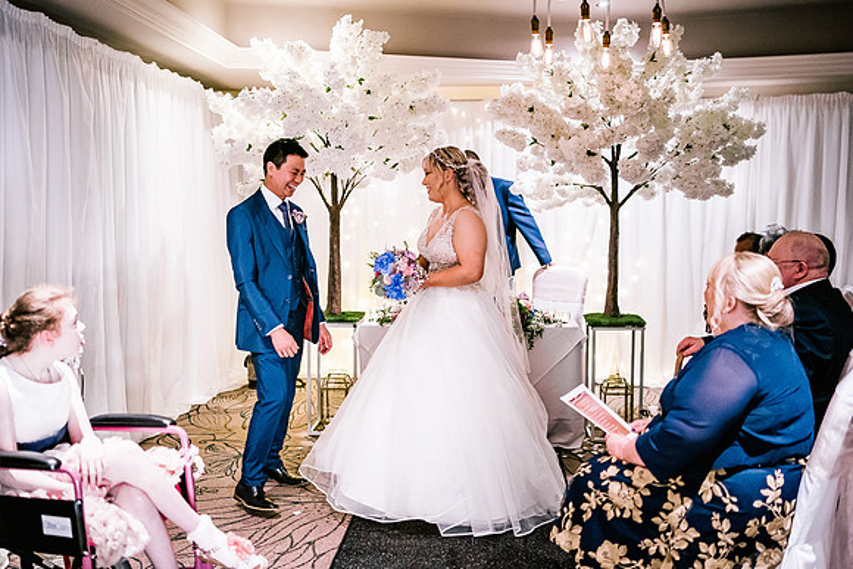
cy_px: 284
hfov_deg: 54.4
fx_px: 829
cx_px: 426
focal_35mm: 35
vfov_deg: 37.9
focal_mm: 35
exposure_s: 1/250
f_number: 1.4
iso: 2500
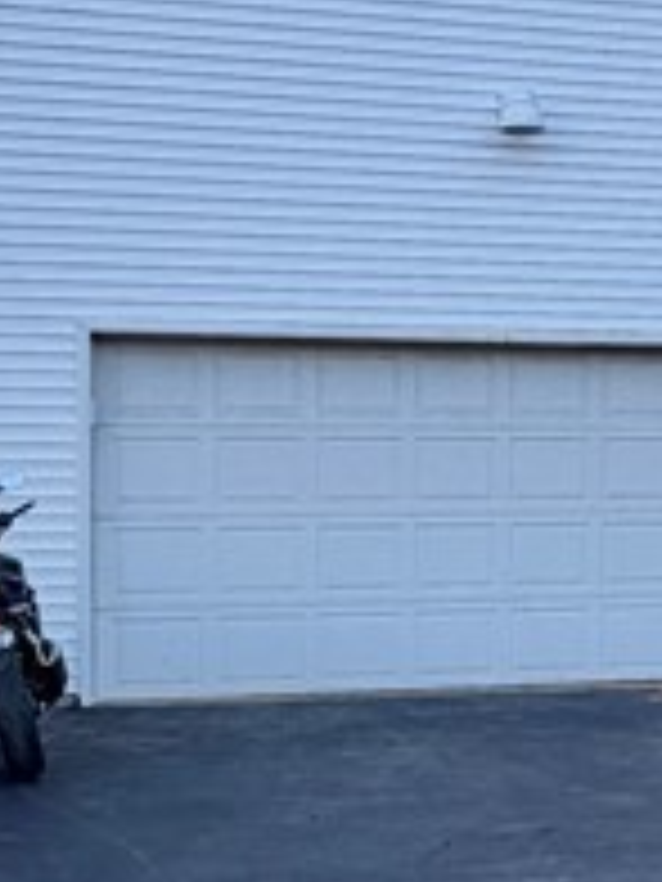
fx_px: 1861
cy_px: 490
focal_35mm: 73
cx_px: 667
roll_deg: +1.5
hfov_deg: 19.6
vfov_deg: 26.7
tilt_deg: -0.9
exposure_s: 1/363
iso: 50
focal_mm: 2.22
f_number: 2.2
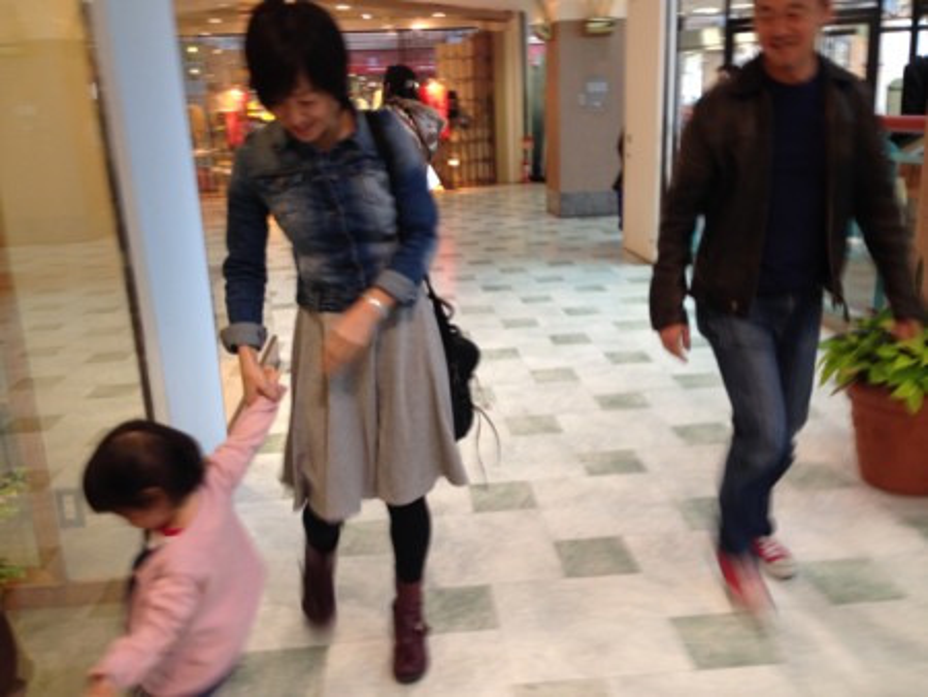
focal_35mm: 33
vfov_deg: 43.0
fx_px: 885
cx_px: 464
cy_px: 348
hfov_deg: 55.3
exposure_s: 1/24
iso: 50
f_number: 2.4
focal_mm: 4.12
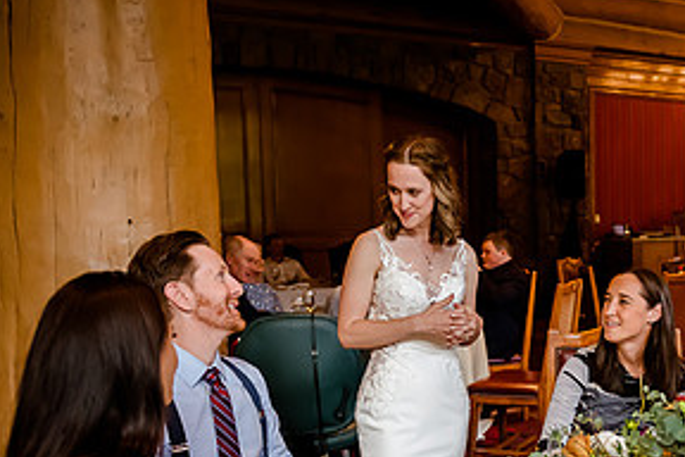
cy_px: 315
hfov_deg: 38.8
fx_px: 932
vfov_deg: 27.3
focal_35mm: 49
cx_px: 549
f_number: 2.8
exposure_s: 1/250
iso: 2500
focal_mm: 24
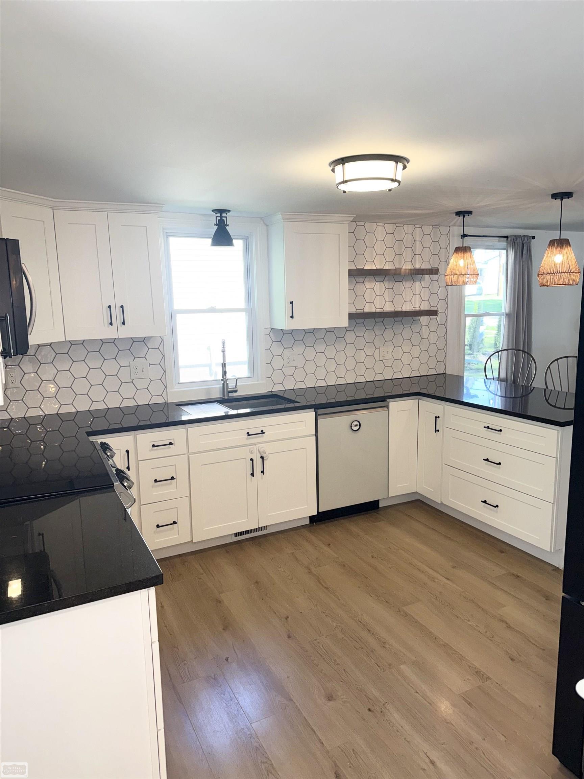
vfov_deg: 71.6
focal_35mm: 24
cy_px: 390
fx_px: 540
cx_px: 292
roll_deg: +0.9
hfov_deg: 56.8
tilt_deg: -8.6
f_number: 1.78
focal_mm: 6.76
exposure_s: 1/226
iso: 100
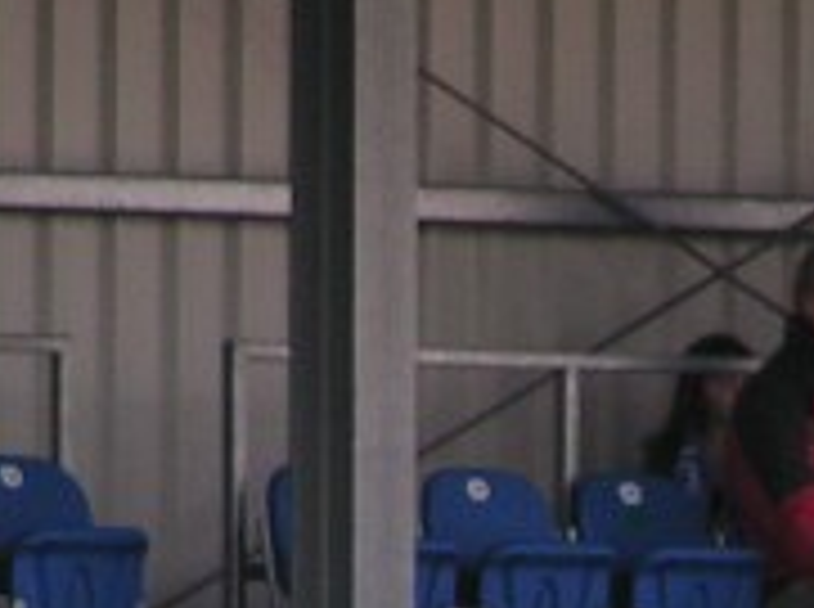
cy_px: 752
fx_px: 39521
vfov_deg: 0.9
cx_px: 670
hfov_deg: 1.2
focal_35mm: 1684
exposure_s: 1/400
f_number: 3.5
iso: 80
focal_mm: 58
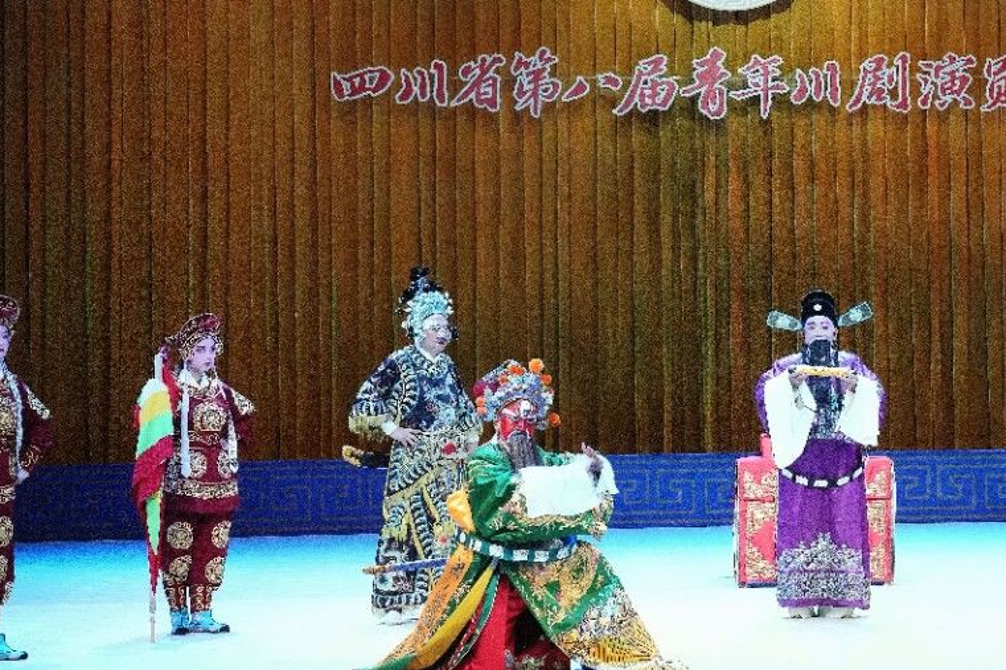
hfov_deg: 21.9
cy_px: 340
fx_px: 2570
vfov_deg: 14.9
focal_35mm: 92
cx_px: 772
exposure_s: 1/1250
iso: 12800
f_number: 6.3
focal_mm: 50
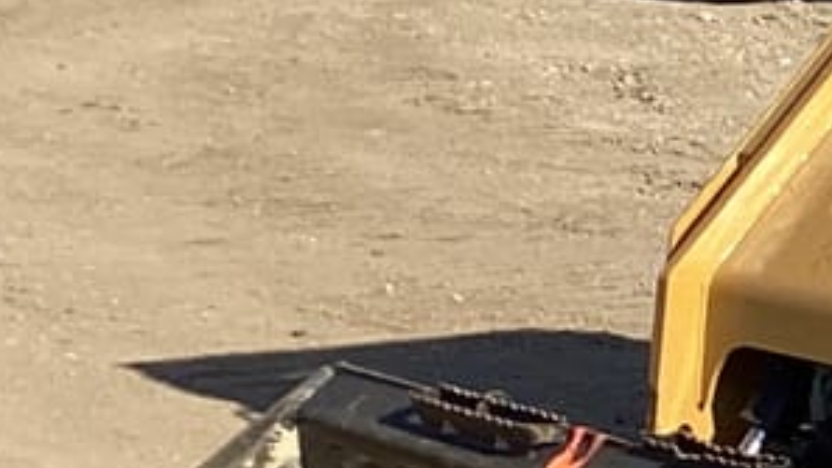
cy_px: 196
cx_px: 1619
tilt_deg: -5.3
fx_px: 4015
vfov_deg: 6.7
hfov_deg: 10.9
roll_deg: +1.1
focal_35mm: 182
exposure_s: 1/1381
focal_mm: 3.3
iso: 25
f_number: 2.4
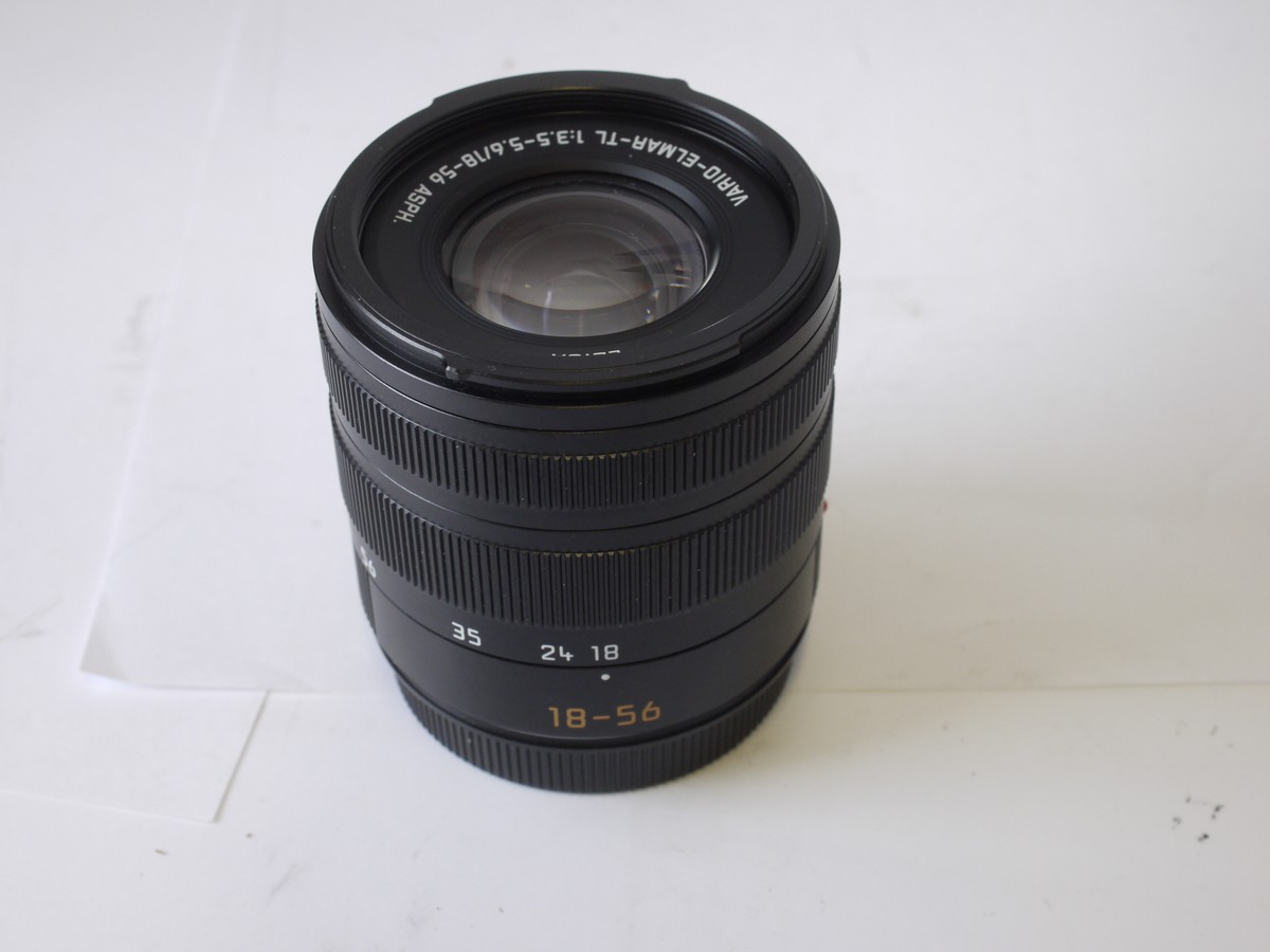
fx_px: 2201
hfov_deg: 32.2
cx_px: 635
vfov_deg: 24.4
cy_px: 476
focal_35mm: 60
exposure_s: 1/40
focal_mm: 30
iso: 320
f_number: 8
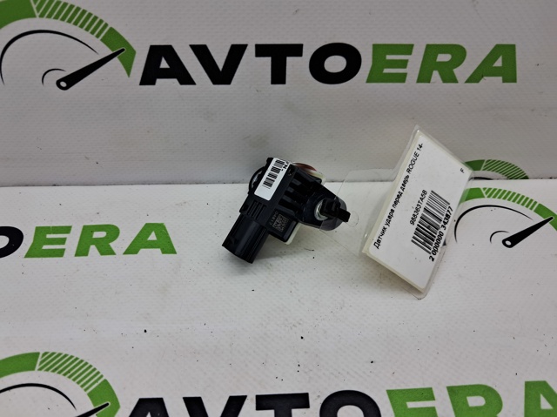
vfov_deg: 51.3
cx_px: 278
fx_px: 434
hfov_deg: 65.4
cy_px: 208
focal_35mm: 27
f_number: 1.8
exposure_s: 1/100
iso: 50
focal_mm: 4
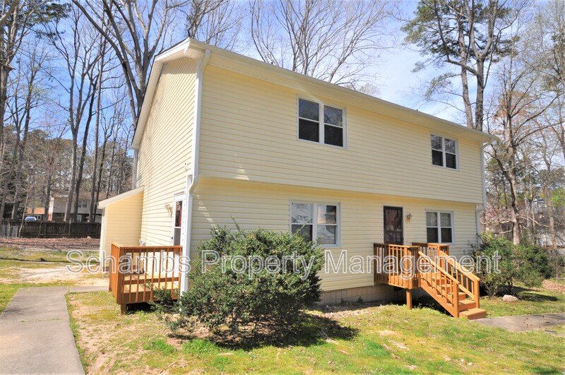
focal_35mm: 17
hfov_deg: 92.5
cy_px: 188
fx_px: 270
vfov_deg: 69.5
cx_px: 282
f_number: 10
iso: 200
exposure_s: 1/400
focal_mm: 11.5
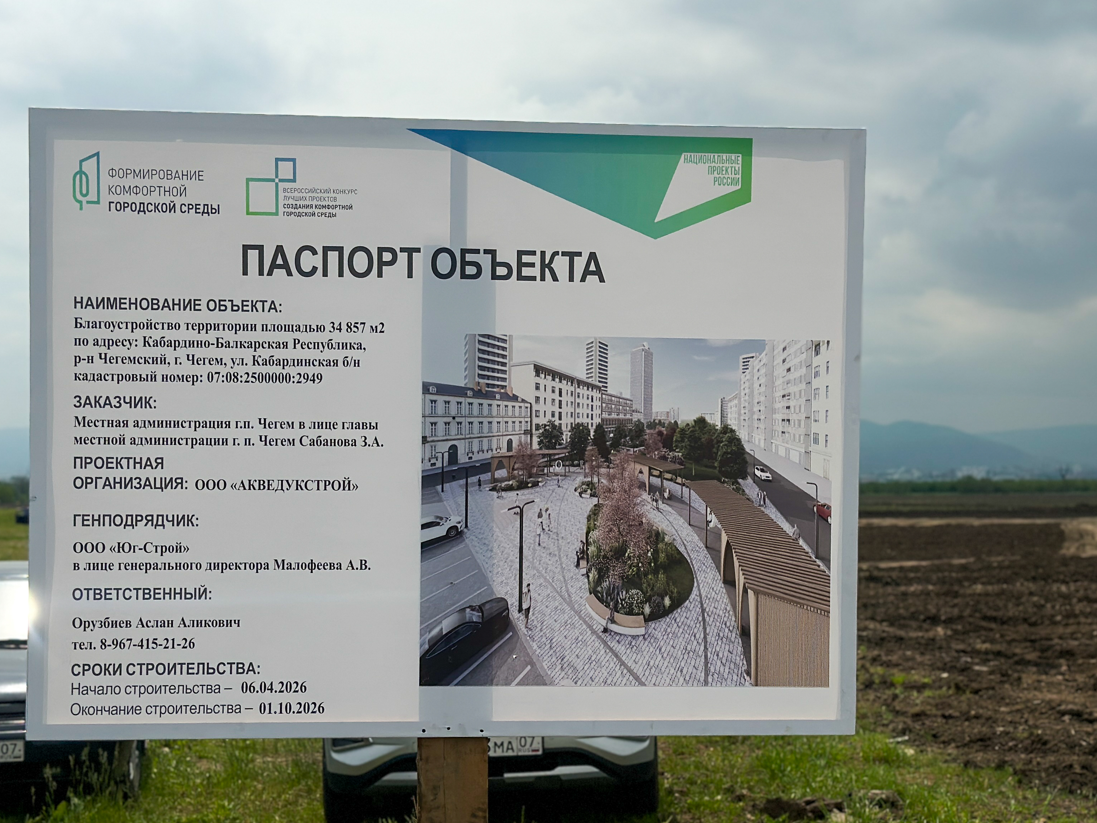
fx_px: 1997
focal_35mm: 63
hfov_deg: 30.6
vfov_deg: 23.3
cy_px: 479
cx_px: 681
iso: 80
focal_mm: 6.86
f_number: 1.8
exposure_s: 1/19000
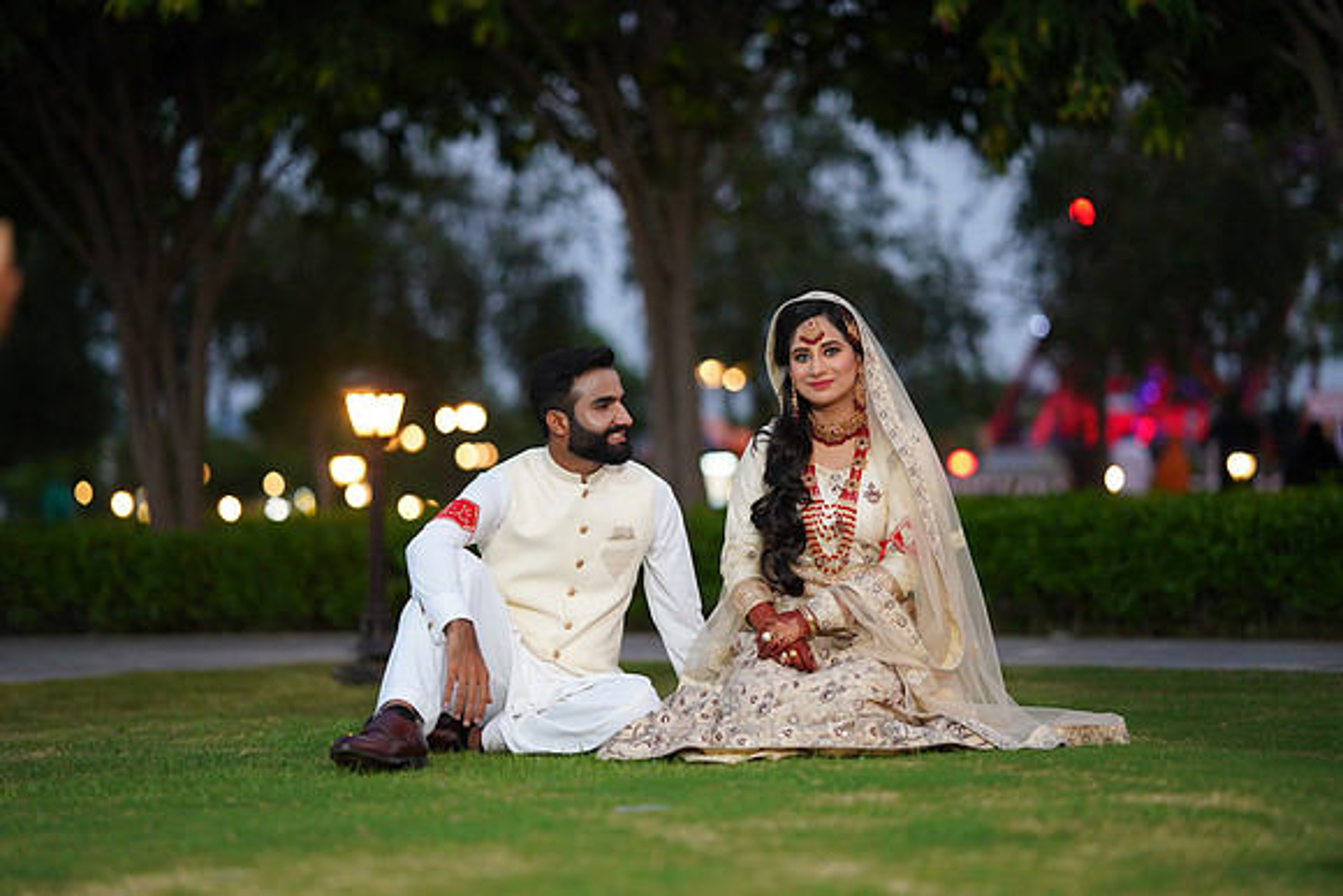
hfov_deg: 23.9
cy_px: 448
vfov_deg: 16.1
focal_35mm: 85
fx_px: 3172
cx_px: 672
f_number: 1.4
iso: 1000
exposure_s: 1/200
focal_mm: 85
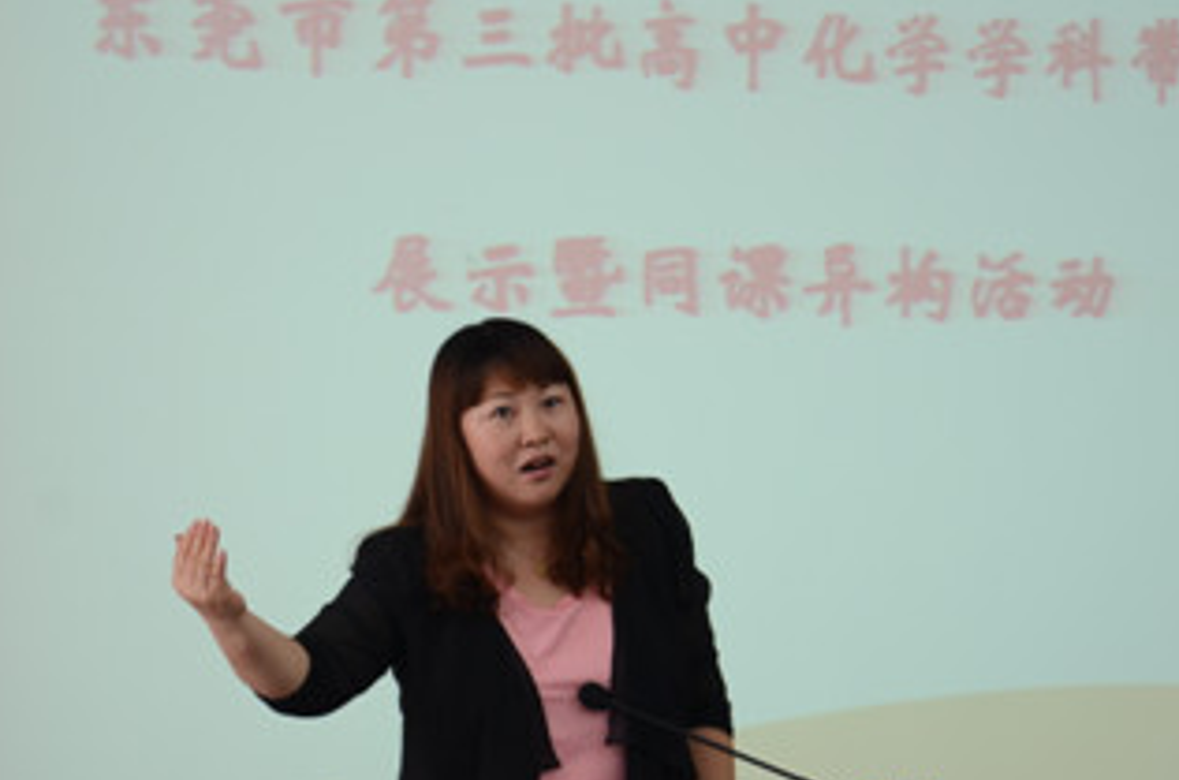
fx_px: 5423
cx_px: 563
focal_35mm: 166
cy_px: 517
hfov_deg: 12.4
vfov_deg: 8.2
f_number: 5.3
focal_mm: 70
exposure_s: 1/30
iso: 400
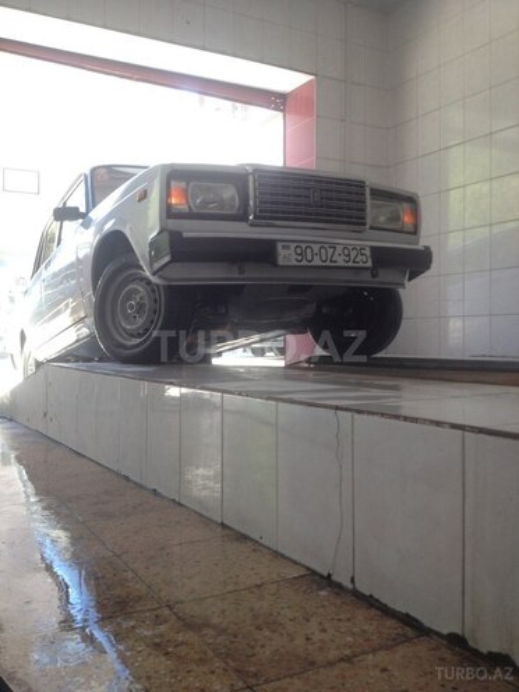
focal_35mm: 35
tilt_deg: -0.7
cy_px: 346
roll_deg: +0.1
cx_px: 260
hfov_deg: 40.7
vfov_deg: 52.6
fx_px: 700
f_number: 2.4
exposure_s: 1/60
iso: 64
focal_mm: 4.28
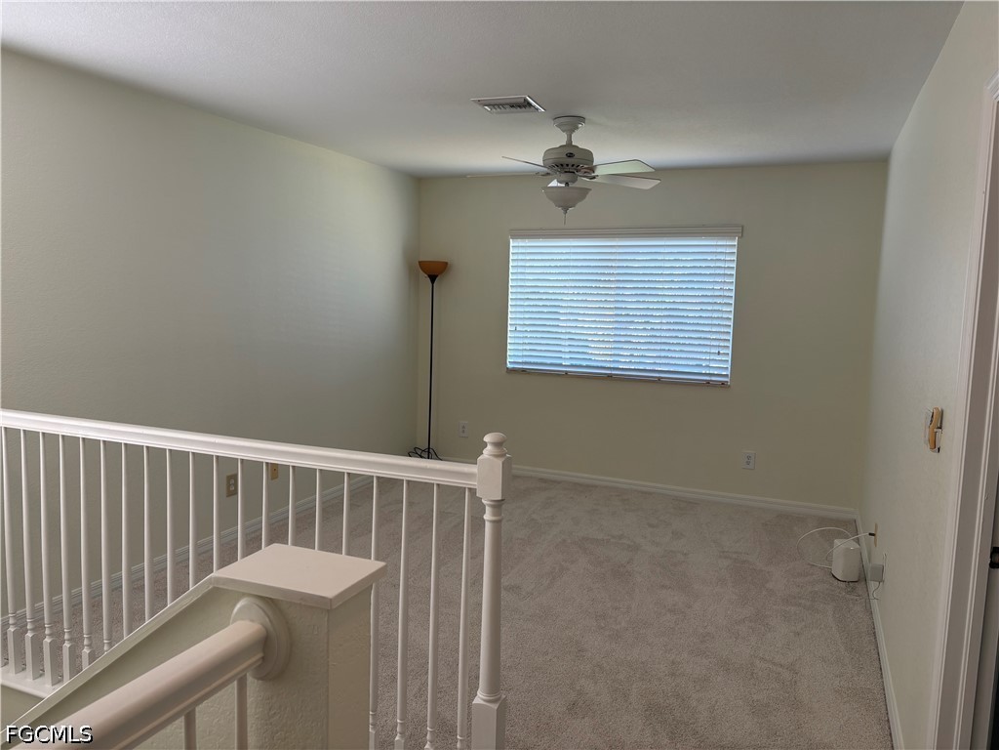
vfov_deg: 53.1
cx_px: 500
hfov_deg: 67.3
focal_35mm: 26
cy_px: 375
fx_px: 750
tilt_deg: -6.1
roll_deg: -1.4
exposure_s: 1/120
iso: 50
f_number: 1.6
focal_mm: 5.96
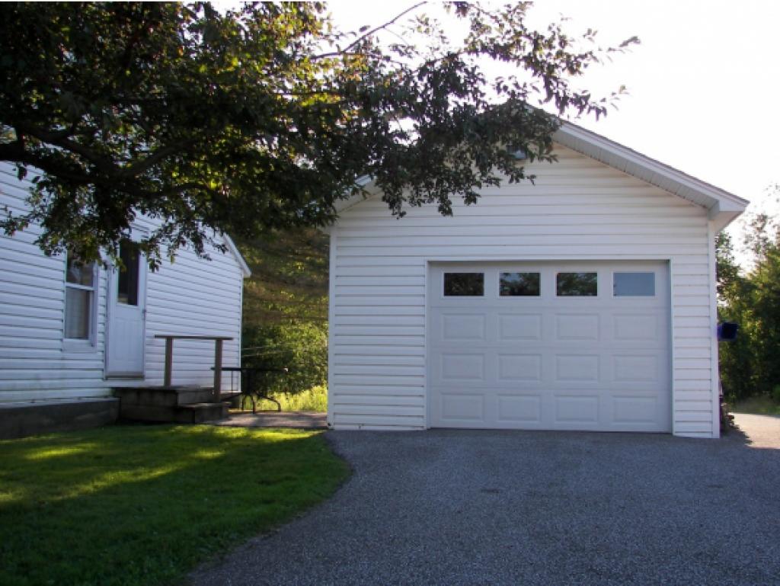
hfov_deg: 51.3
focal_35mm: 36
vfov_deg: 39.7
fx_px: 812
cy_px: 293
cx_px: 390
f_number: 2.8
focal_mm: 6
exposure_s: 1/200
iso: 50
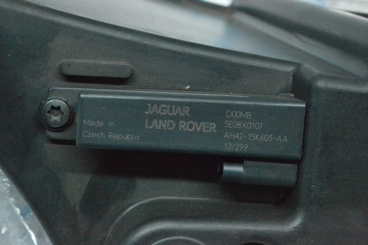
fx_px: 843
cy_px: 122
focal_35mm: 82
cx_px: 184
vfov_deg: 16.6
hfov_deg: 24.6
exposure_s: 1/160
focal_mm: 55
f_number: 11
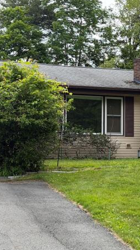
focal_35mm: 84
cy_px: 138
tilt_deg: +4.4
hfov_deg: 13.9
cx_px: 177
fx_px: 554
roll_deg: +1.0
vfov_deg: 25.3
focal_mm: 6.76
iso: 100
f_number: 1.78
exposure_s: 1/1330
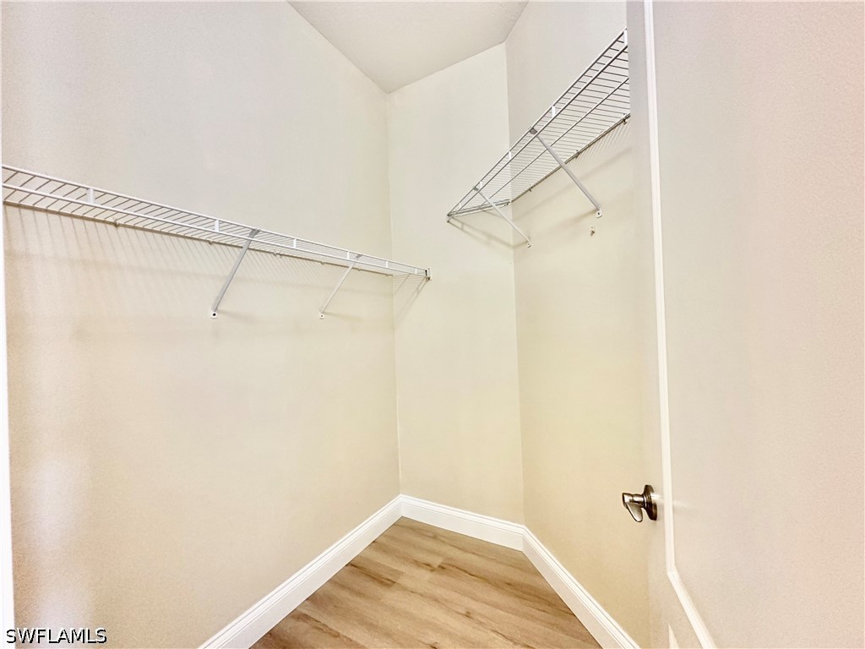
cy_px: 324
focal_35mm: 14
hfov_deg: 102.1
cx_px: 432
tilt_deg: +0.5
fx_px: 350
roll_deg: +1.9
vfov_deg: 85.7
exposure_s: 1/60
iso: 250
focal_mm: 2.22
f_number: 2.2
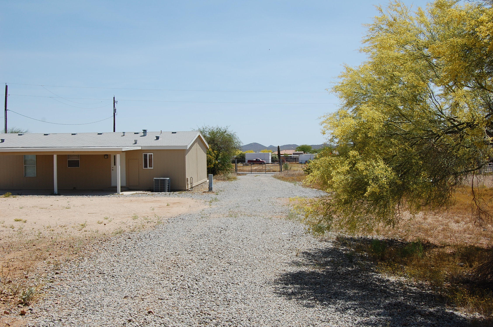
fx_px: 533
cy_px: 164
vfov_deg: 34.1
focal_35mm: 39
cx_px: 246
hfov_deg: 49.6
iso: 200
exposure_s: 1/400
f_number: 10
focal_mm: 26
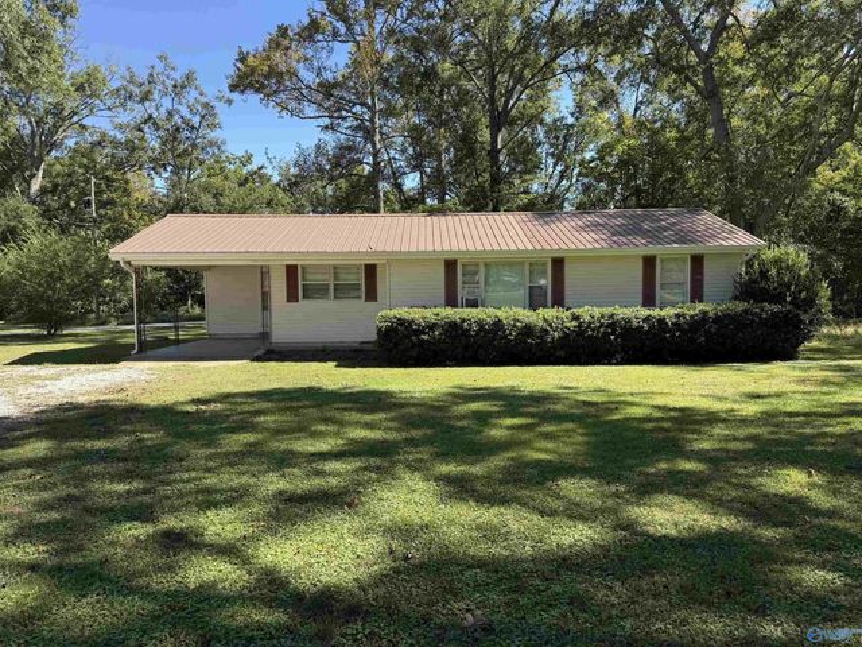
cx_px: 431
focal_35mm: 24
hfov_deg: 71.6
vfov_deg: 56.8
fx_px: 598
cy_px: 324
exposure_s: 1/1437
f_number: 1.78
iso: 100
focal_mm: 6.76
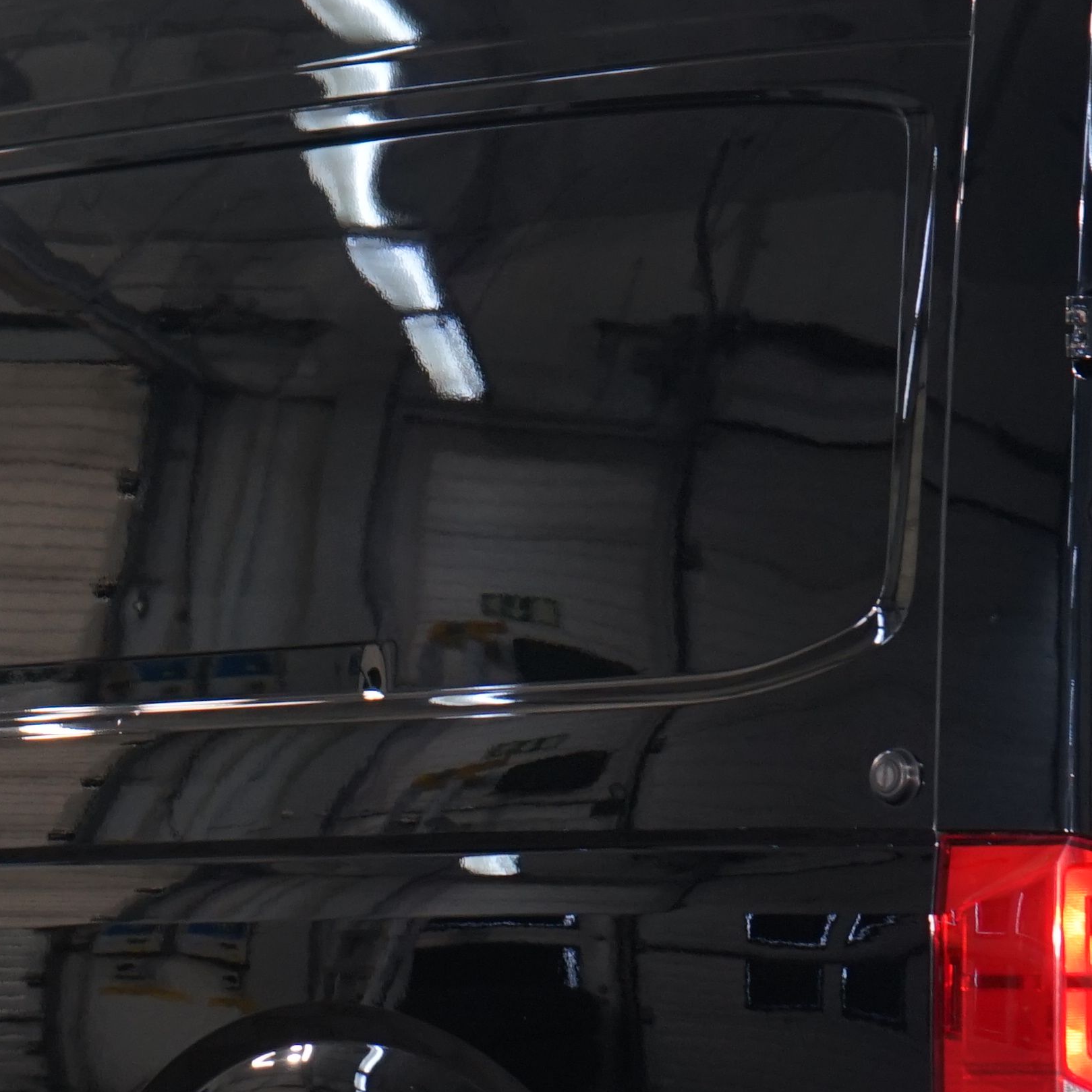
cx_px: 337
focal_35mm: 189
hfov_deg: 9.2
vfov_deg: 9.2
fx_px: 6745
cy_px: 964
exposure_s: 1/50
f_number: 5
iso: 640
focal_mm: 60
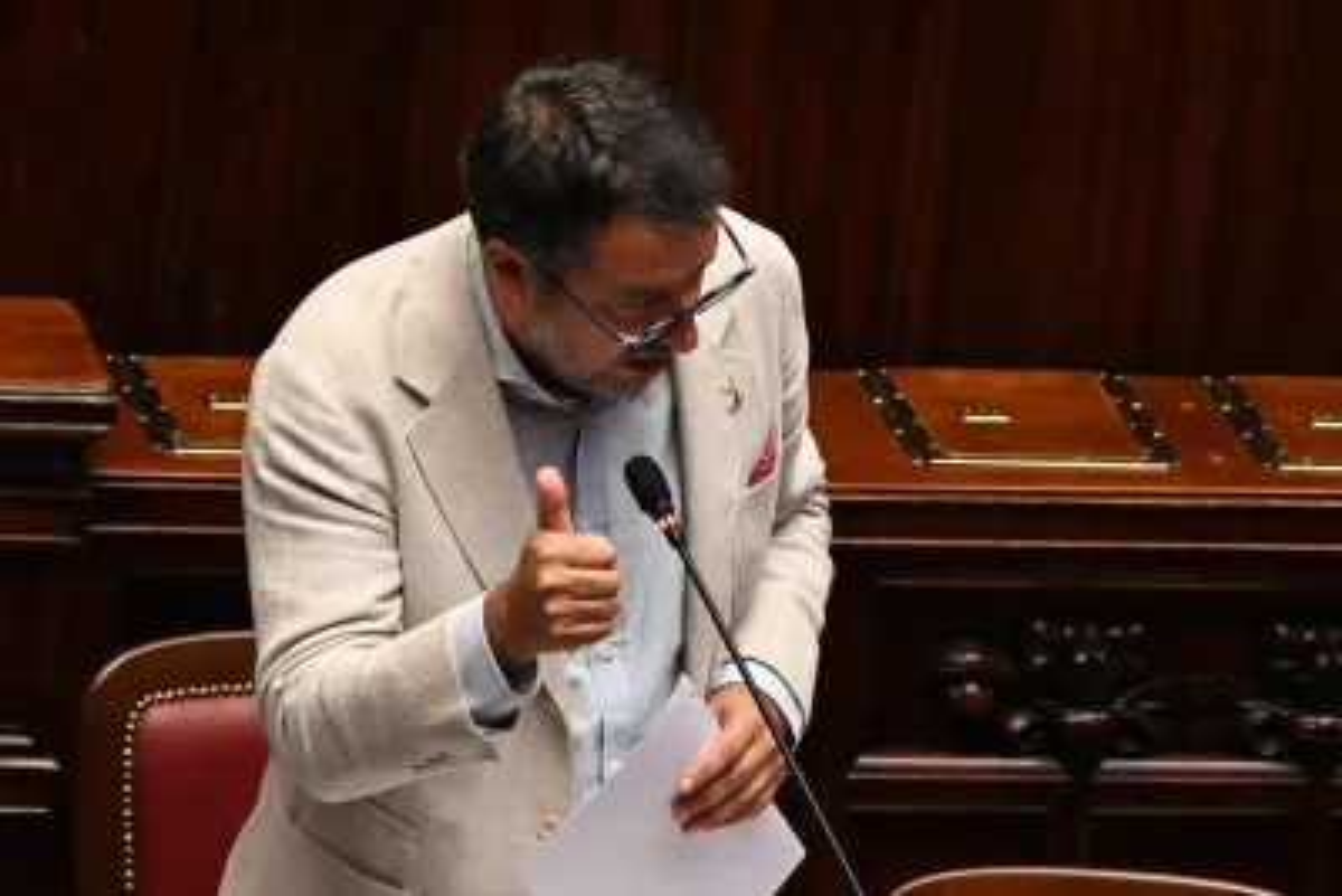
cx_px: 671
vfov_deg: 2.3
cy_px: 448
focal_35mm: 600
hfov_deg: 3.4
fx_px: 22374
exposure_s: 1/160
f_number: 5.6
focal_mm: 400
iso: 6400
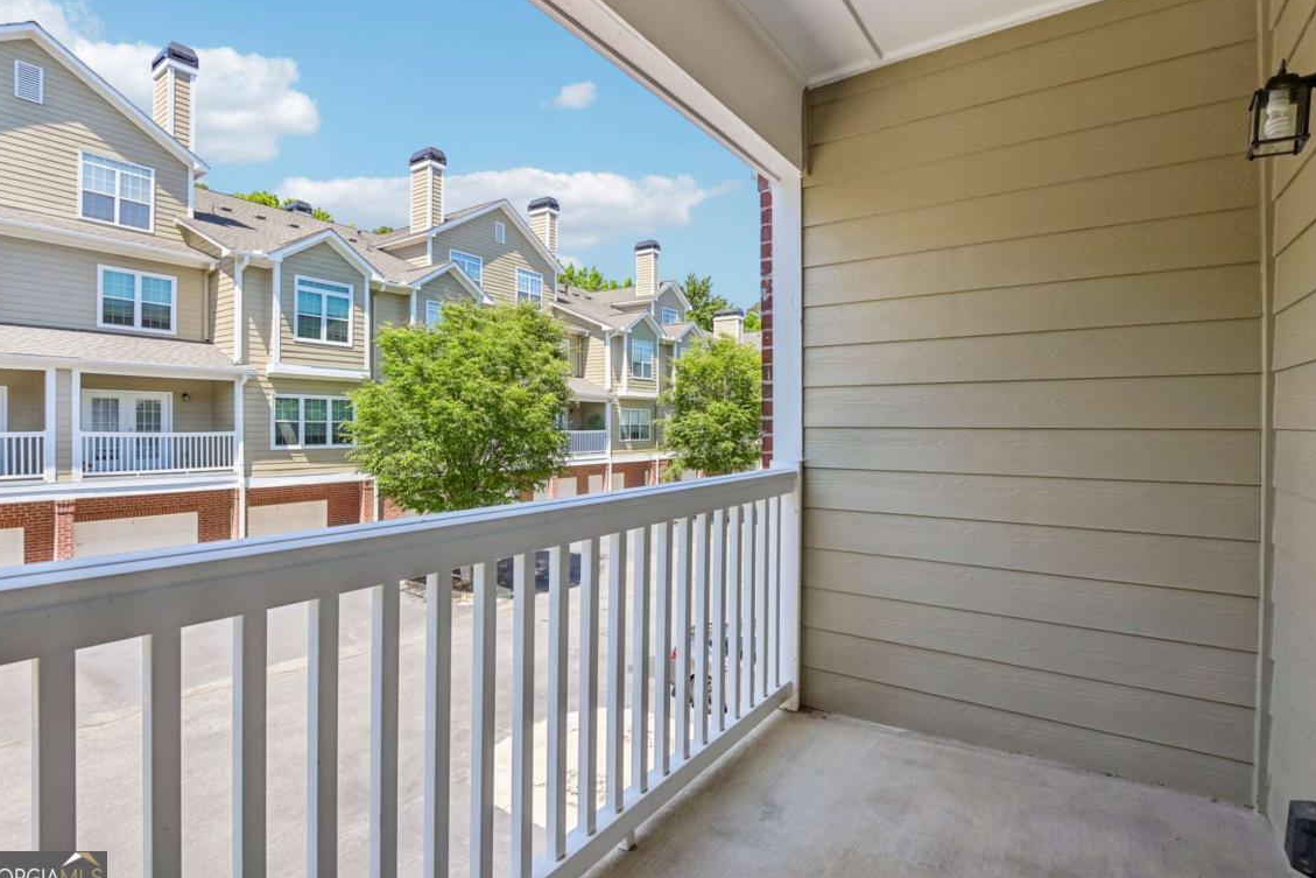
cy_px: 431
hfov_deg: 93.3
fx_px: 621
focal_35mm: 17
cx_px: 666
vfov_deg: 70.5
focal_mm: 16
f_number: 8
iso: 200
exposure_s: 1/250
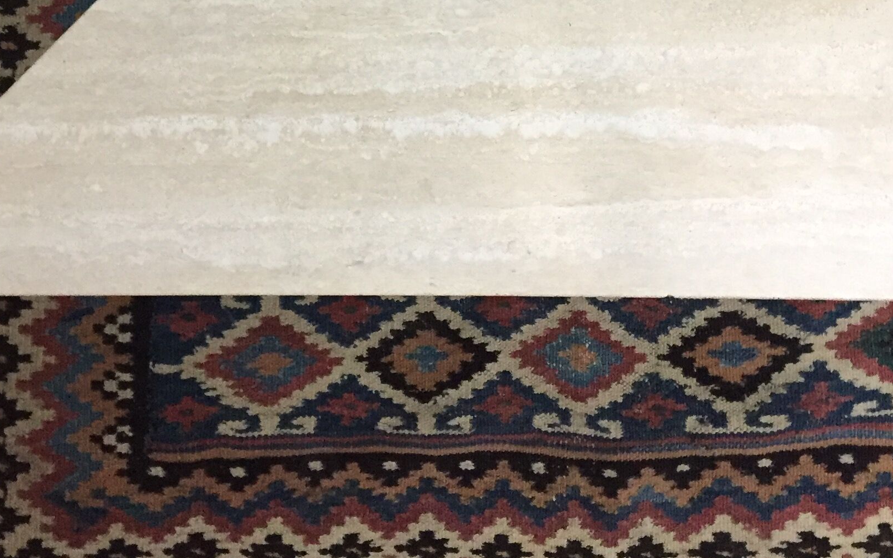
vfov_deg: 18.6
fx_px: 1509
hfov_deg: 33.0
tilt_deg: -81.7
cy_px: -266
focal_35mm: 62
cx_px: 439
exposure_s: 1/33
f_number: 2.2
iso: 250
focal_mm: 4.15
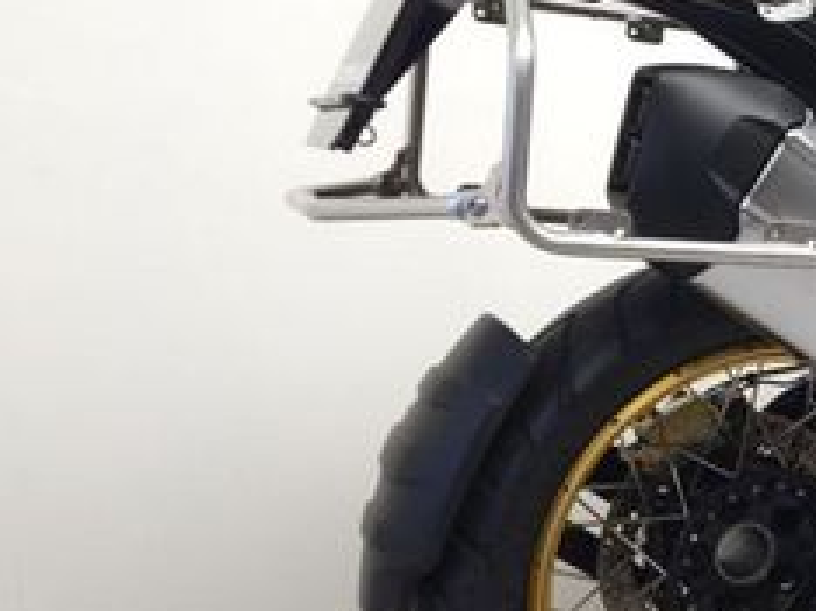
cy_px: 189
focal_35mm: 63
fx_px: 1484
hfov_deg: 26.2
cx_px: 1060
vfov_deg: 23.1
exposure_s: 1/50
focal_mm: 5.4
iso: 125
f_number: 1.8
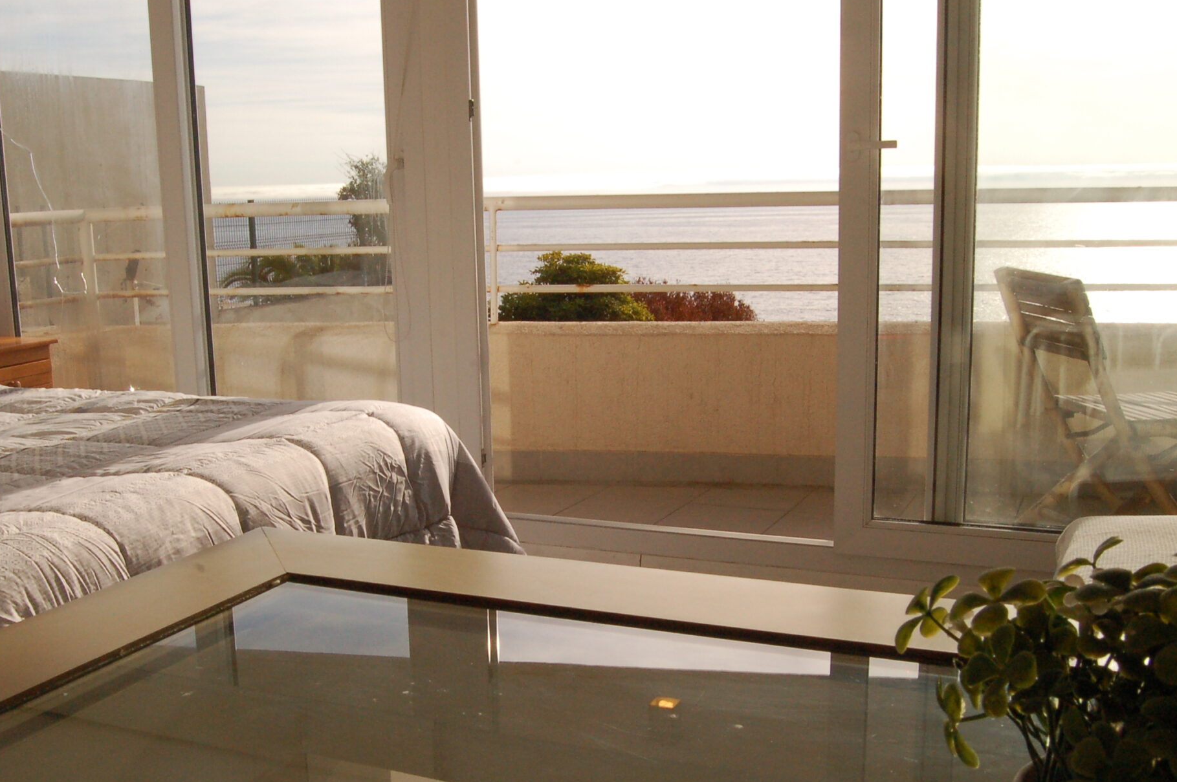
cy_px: 439
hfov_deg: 50.7
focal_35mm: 38
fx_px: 1241
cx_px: 553
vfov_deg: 34.9
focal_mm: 18
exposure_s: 1/250
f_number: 22
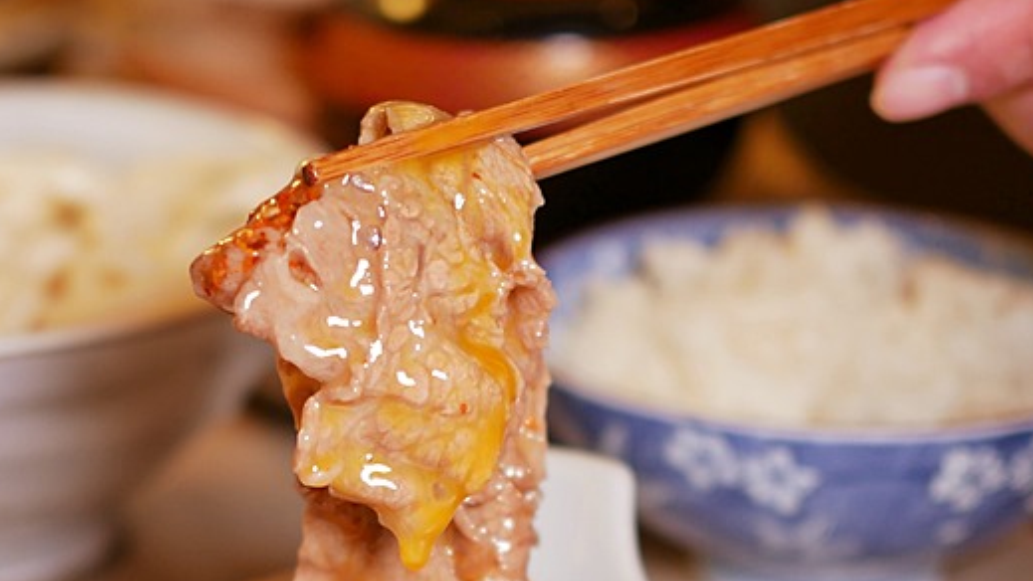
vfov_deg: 11.5
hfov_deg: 20.3
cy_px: 506
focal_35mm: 105
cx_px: 368
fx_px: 2876
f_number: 1.8
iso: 200
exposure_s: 1/60
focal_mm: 25
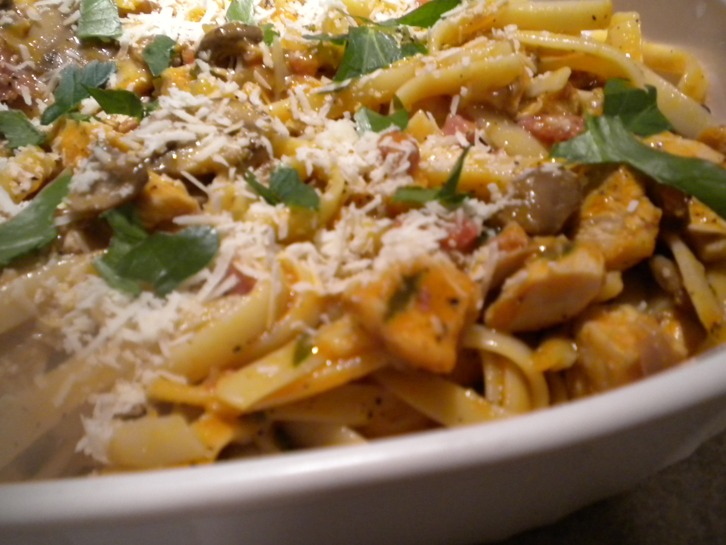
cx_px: 363
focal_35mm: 35
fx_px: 734
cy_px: 272
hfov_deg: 52.6
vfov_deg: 40.7
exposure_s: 1/16.7
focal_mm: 6.3
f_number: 3.1
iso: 400
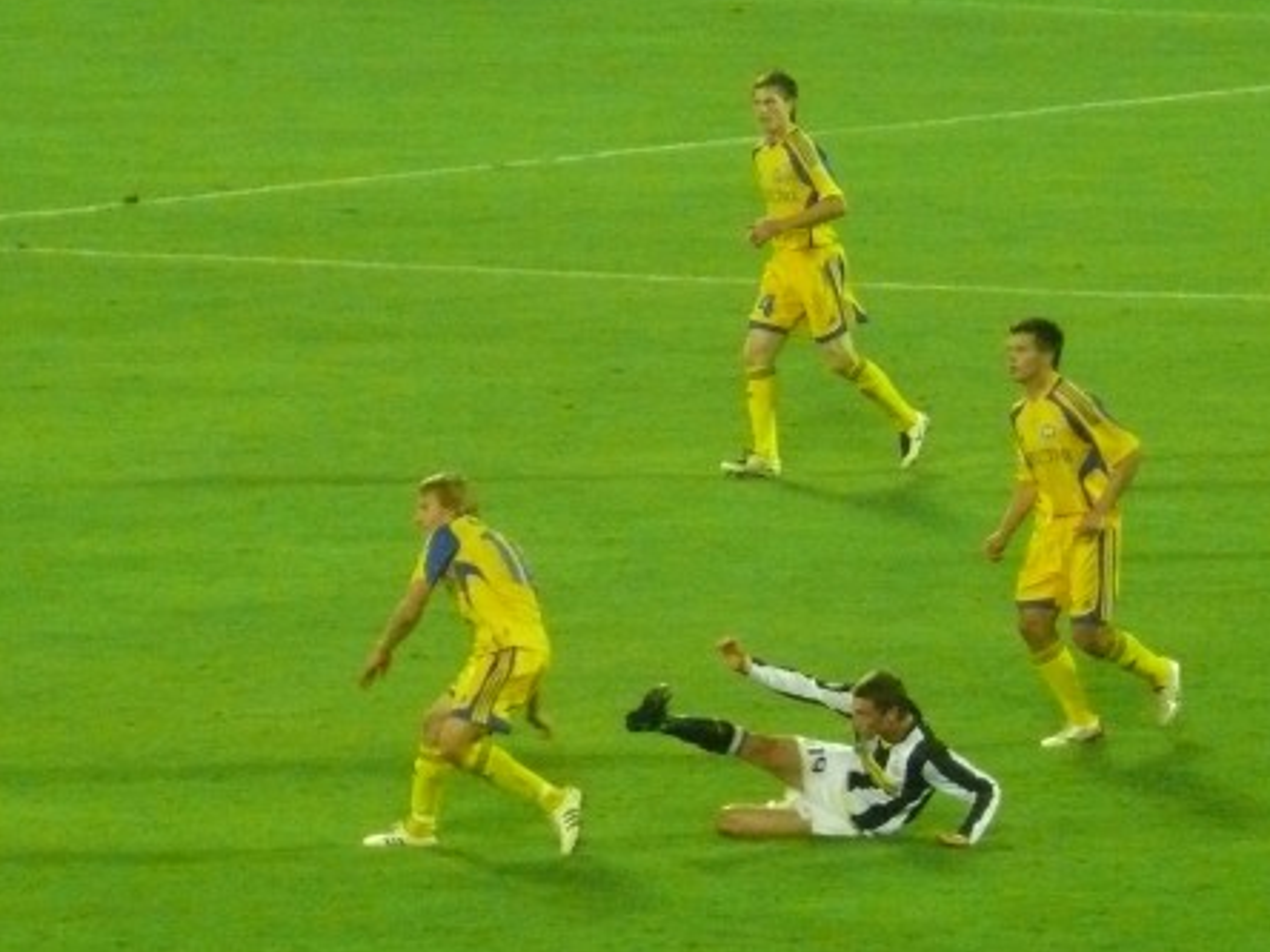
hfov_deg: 2.5
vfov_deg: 1.9
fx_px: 29020
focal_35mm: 791
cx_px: 563
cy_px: 533
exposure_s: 1/200
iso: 800
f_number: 3.7
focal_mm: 77.2
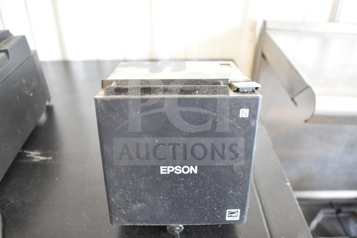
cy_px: 119
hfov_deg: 61.9
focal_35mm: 30
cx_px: 178
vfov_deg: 43.6
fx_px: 298
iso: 800
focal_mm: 20
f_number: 3.5
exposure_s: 1/30
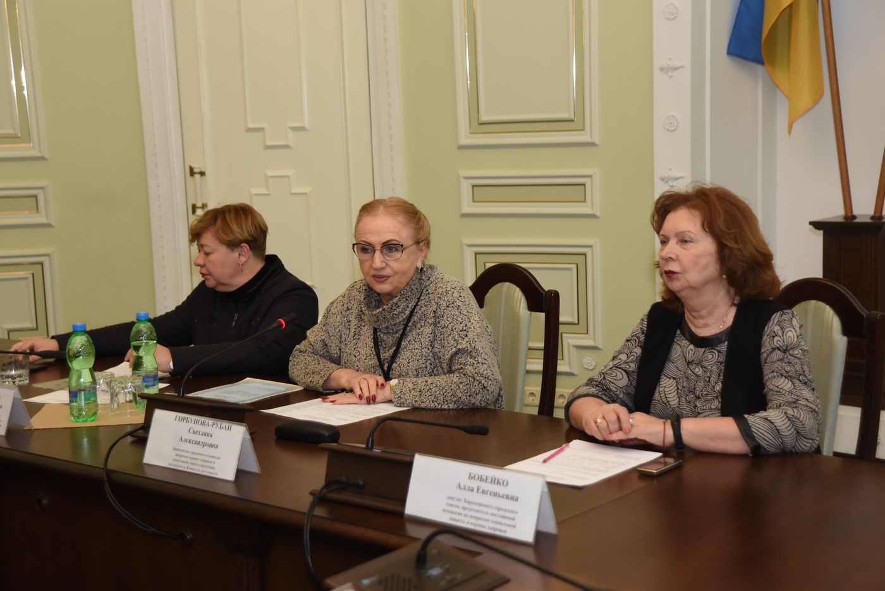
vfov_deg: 24.2
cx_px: 442
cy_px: 296
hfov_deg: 35.6
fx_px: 1377
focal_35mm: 56
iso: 1250
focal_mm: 56
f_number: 4.8
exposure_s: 1/200
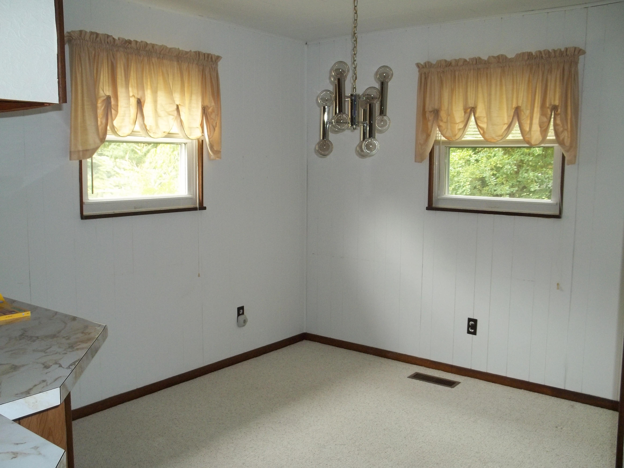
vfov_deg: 42.9
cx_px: 312
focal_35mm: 33
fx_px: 595
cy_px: 234
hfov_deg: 55.4
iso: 160
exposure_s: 1/30
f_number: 3.3
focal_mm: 5.9
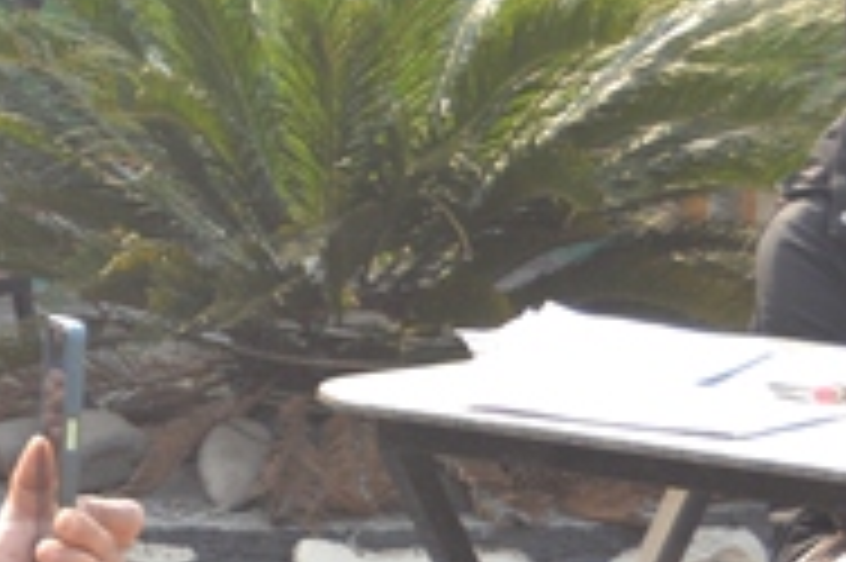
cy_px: 254
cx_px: -936
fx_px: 5705
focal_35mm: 243
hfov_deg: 8.0
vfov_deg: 5.6
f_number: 5.6
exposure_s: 1/125
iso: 180
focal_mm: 38
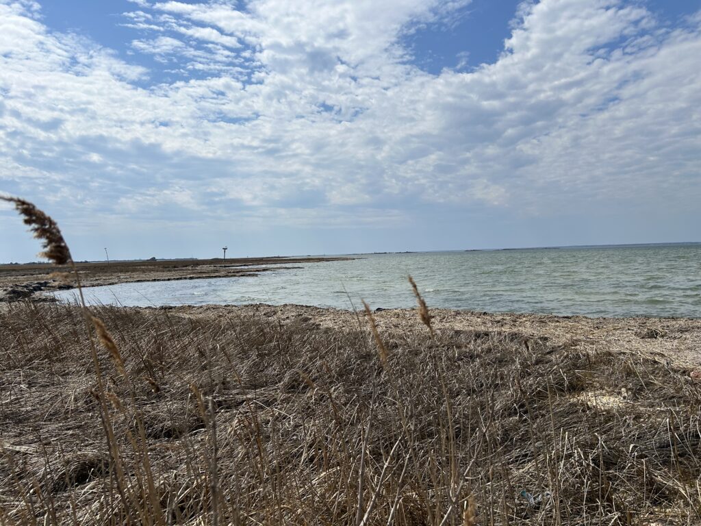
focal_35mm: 26
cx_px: 350
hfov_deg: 67.3
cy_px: 263
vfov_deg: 53.1
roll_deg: +1.3
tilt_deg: -0.9
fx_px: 527
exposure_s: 1/12658
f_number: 1.5
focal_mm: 5.7
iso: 50
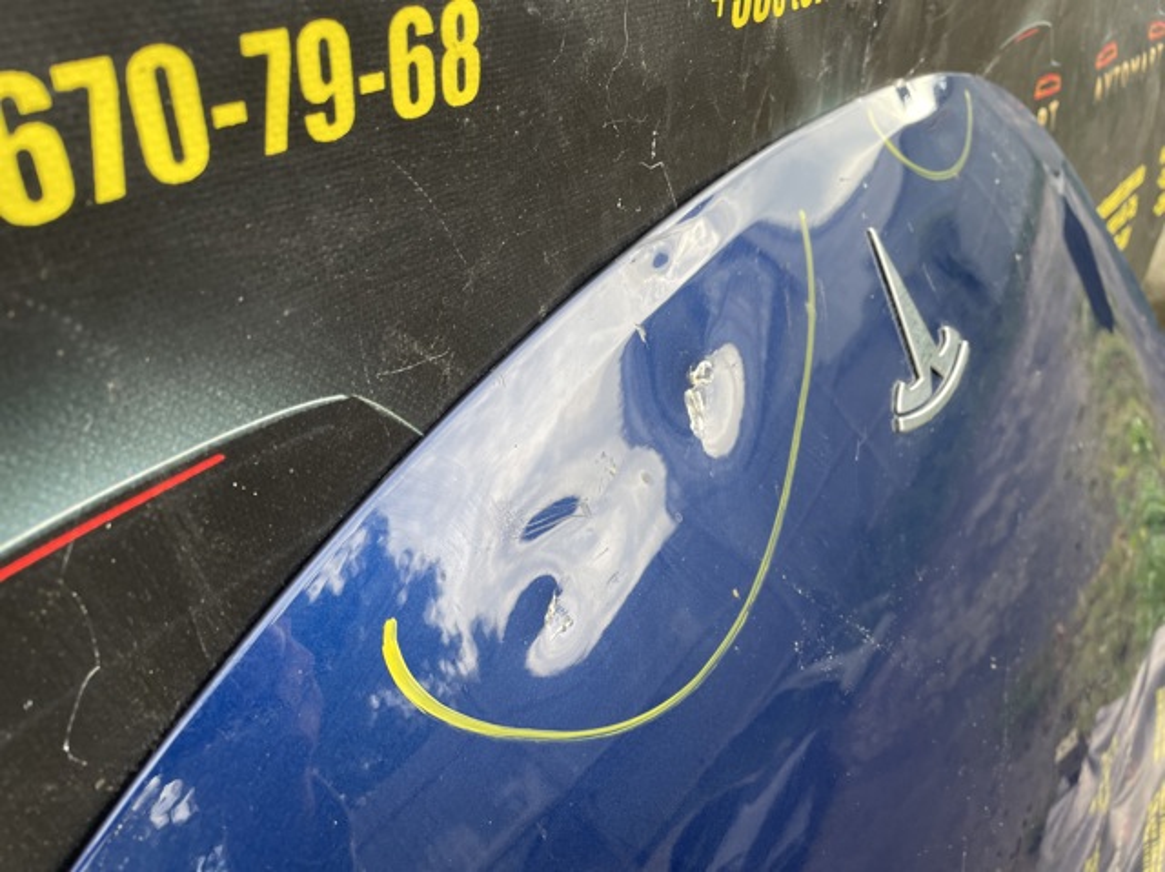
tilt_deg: -33.7
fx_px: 874
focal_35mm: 26
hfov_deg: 67.3
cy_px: 436
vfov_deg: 53.0
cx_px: 582
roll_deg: +1.7
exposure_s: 1/121
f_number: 1.6
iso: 50
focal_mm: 4.2
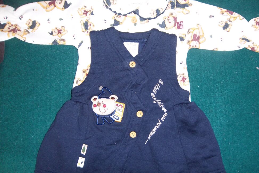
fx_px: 216
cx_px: 133
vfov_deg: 43.6
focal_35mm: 30
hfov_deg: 61.9
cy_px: 85
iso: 64
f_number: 3.5
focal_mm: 5.1
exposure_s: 1/64
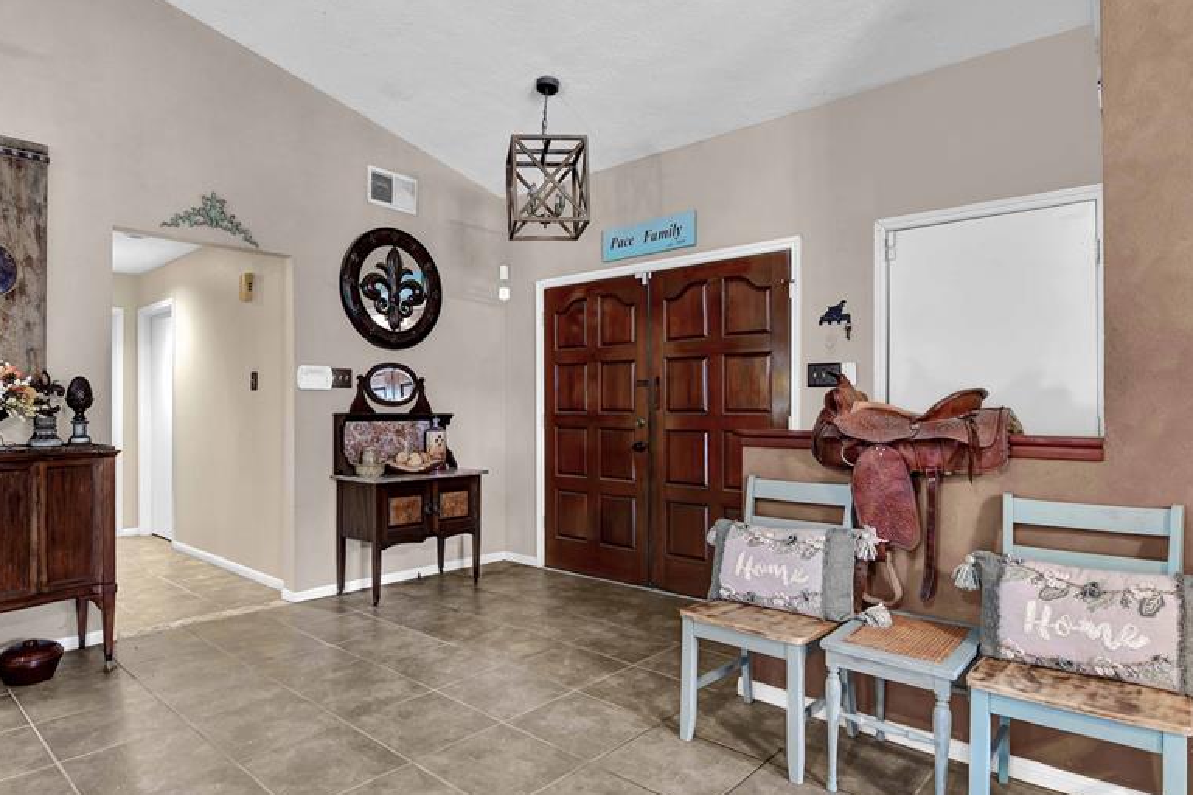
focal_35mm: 20
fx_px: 663
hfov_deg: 83.5
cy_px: 449
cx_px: 513
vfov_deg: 61.7
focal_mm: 15
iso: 100
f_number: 8
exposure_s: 2
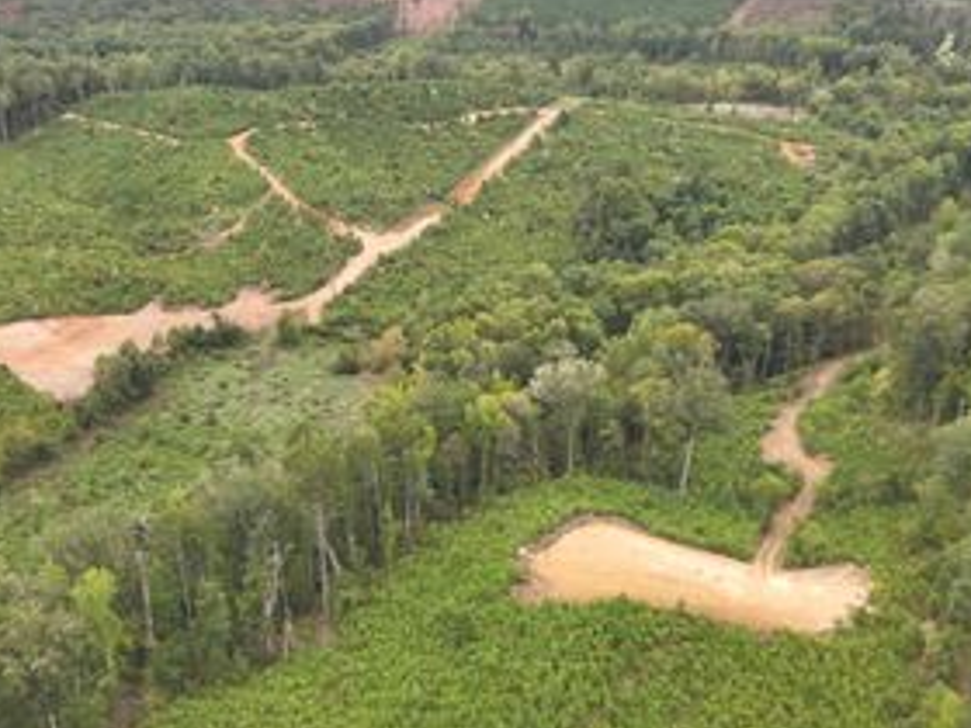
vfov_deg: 38.7
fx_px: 1038
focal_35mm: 37
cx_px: 397
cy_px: 376
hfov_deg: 49.9
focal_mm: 4.4
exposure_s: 1/100
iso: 110
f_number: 2.8
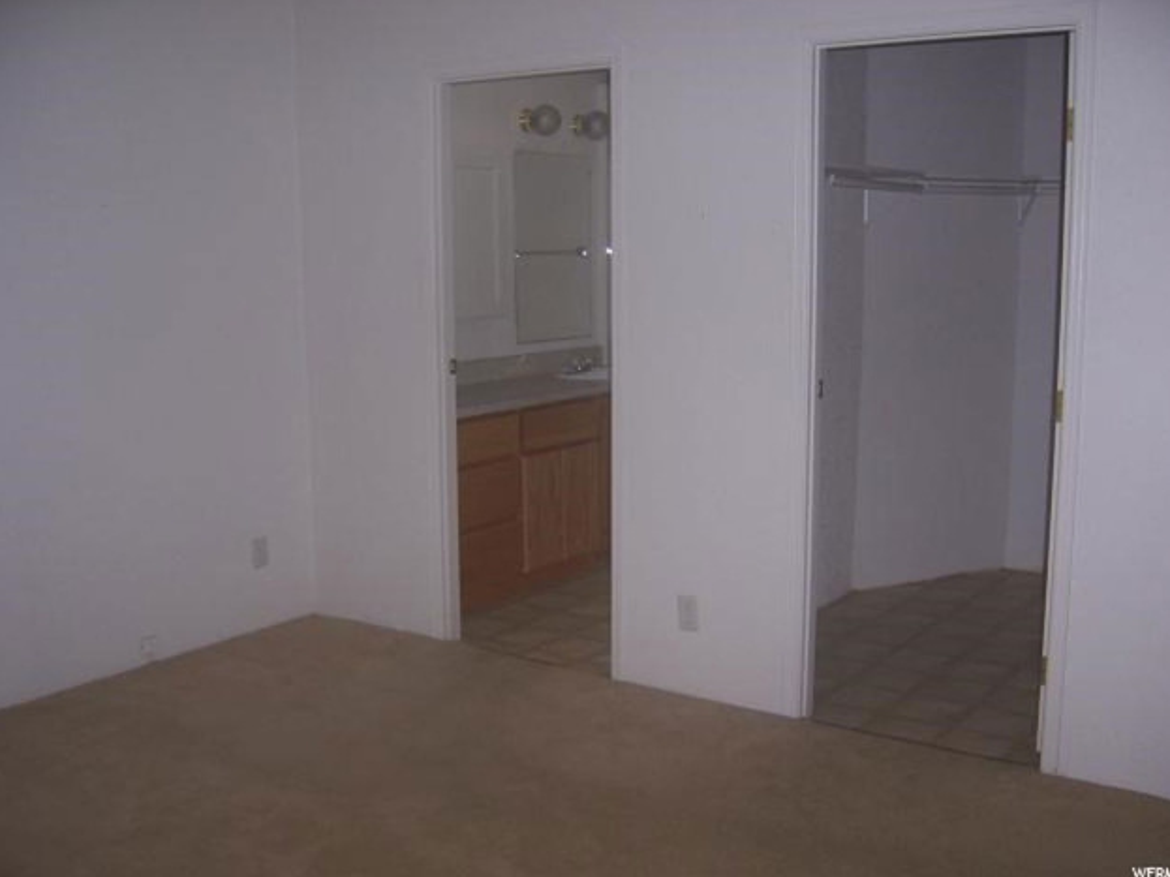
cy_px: 430
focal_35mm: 37
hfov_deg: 50.1
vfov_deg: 38.7
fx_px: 1250
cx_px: 592
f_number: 2.8
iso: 80
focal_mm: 6.2
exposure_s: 1/60
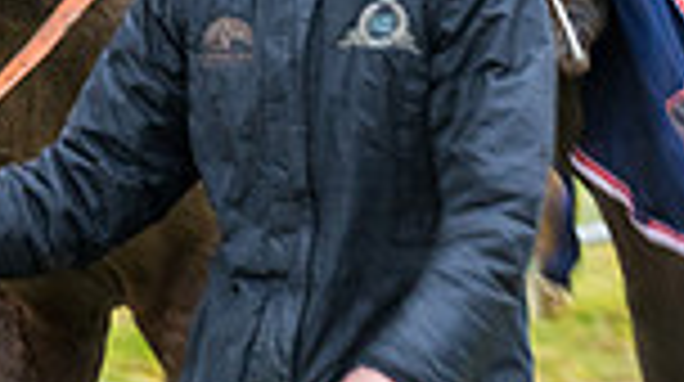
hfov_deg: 3.4
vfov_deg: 1.9
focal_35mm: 630
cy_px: -553
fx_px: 11410
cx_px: 80
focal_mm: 135
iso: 2000
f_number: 5
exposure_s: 1/60
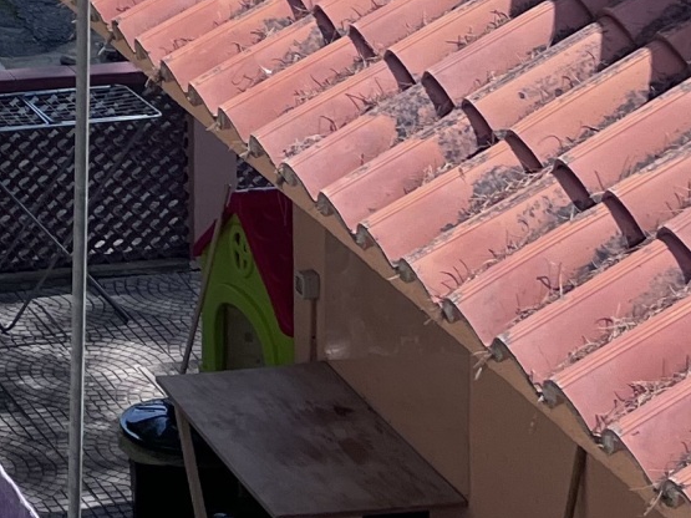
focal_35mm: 120
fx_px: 2395
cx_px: -224
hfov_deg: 15.6
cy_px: -543
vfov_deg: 11.1
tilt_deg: -2.7
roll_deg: +0.5
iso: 50
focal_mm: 5.1
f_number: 1.6
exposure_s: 1/3521
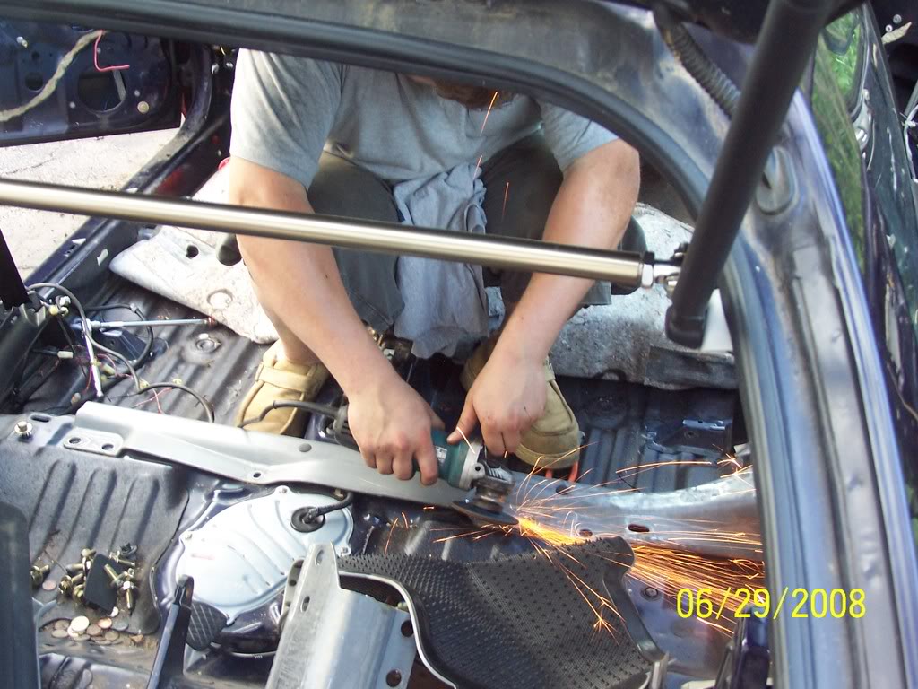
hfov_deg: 37.5
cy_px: 344
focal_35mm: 51
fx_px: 1352
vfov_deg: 28.6
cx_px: 459
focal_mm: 8.5
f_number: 3.2
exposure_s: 1/15
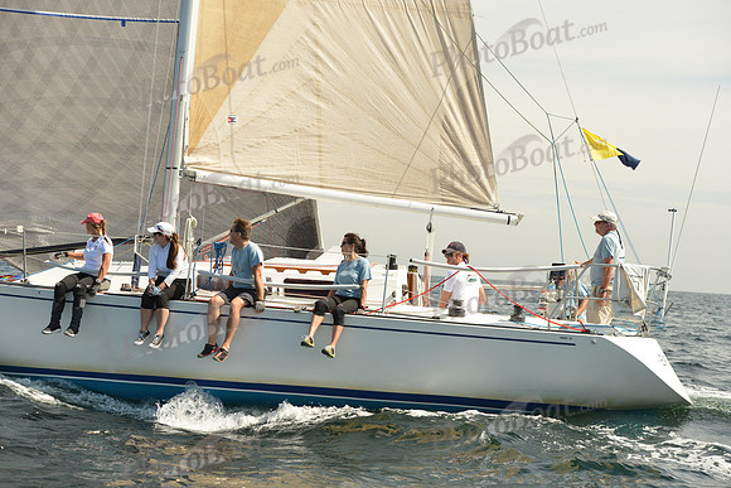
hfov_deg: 28.8
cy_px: 244
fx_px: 1422
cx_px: 366
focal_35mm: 70
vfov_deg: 19.5
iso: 320
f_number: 7.1
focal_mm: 70
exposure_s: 1/1250
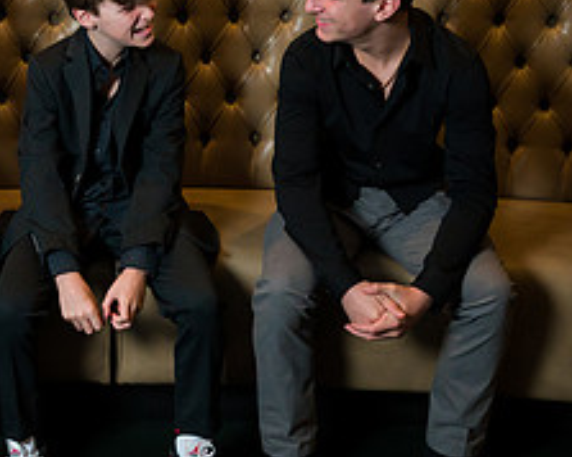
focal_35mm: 69
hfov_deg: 27.0
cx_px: 113
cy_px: 151
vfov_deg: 22.0
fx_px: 1167
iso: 1600
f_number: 3.2
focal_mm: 27
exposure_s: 1/200
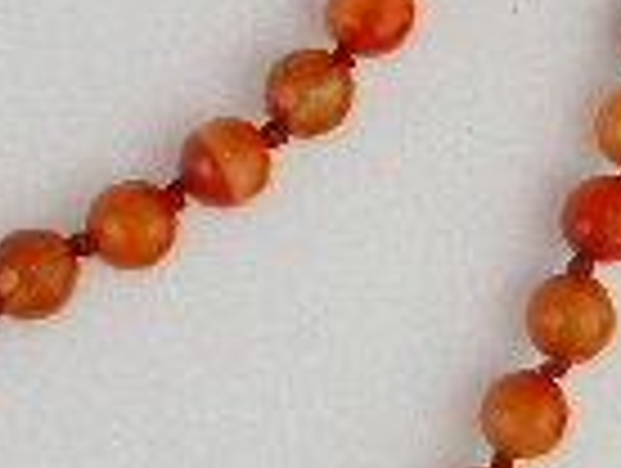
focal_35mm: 139
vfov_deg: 10.7
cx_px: -104
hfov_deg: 13.8
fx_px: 2498
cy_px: 122
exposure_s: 1/43
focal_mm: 5.4
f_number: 3.5
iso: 160
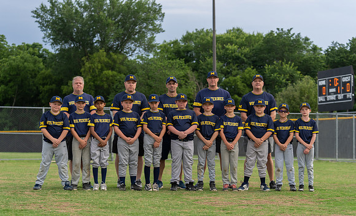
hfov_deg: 25.7
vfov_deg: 15.8
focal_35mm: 81
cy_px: 126
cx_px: 179
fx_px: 780
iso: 200
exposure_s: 1/320
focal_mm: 74
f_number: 3.2
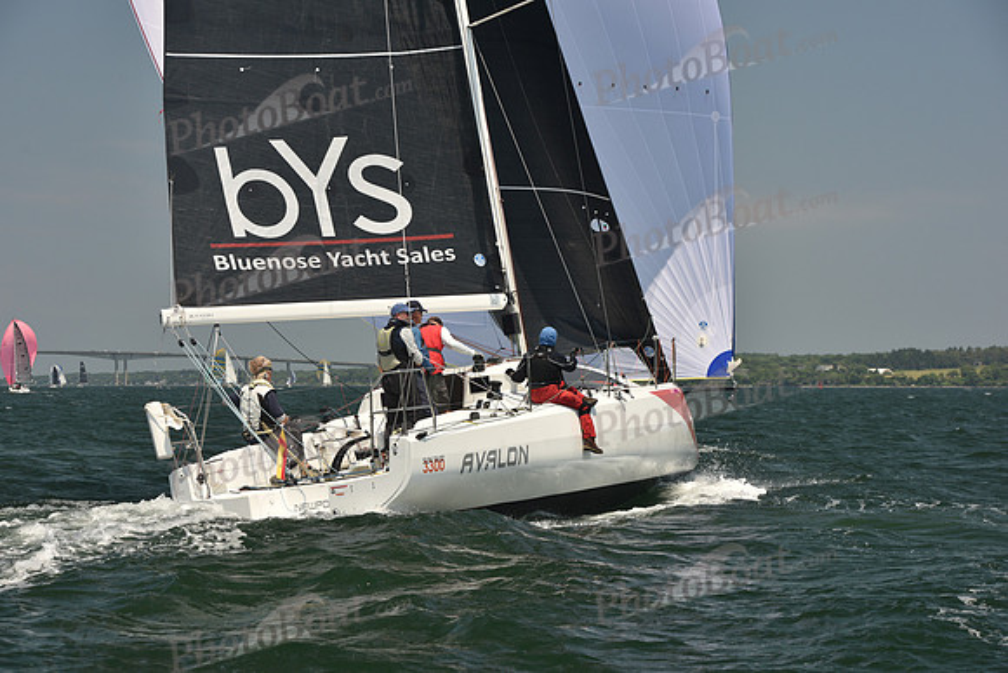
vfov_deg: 14.4
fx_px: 2660
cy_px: 336
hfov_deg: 21.5
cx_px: 504
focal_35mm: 95
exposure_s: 1/640
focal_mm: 95
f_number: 6.3
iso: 250
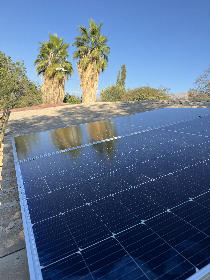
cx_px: 105
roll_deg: -7.1
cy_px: 140
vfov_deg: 71.6
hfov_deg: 56.8
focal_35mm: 24
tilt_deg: -6.6
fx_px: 194
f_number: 1.78
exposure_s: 1/2174
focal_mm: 6.76
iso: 80
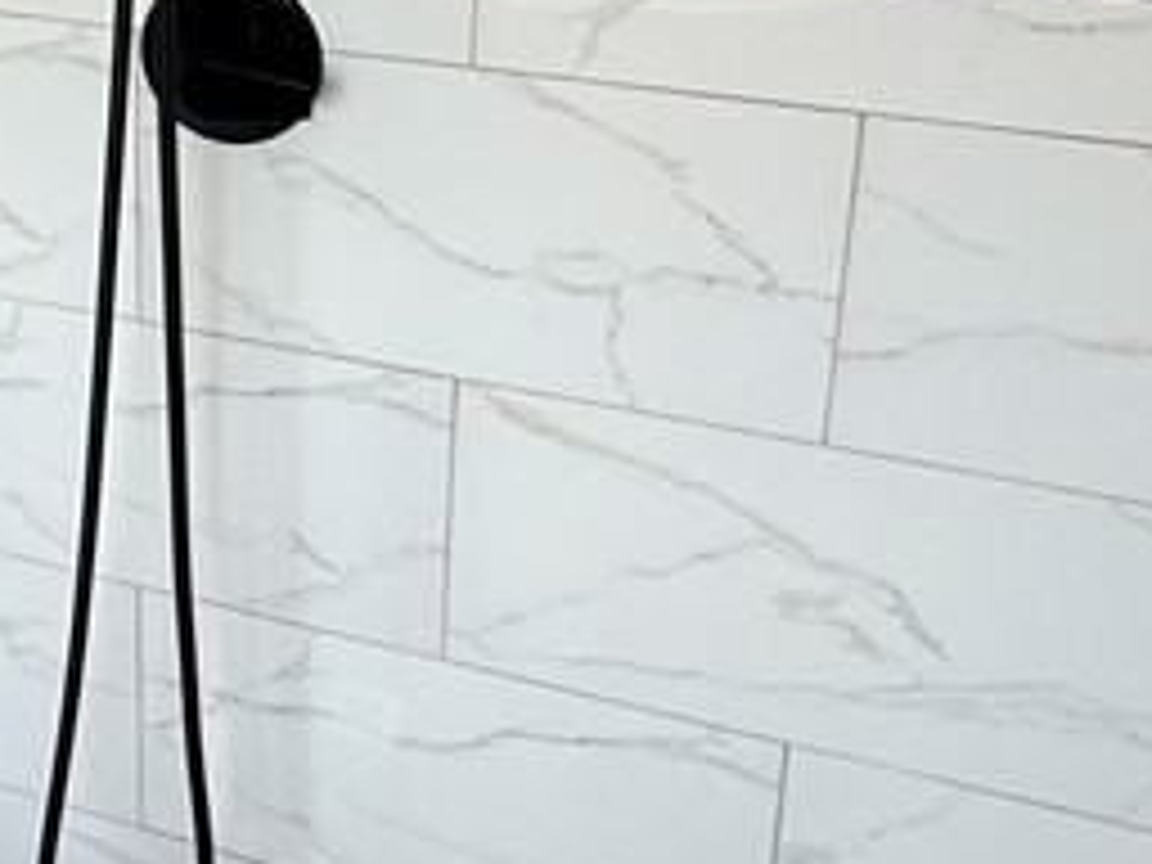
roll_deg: +0.7
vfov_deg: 24.5
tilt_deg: -18.0
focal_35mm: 56
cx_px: 22
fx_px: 1864
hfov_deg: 31.9
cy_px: -58
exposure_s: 1/120
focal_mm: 2.22
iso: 50
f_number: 2.2
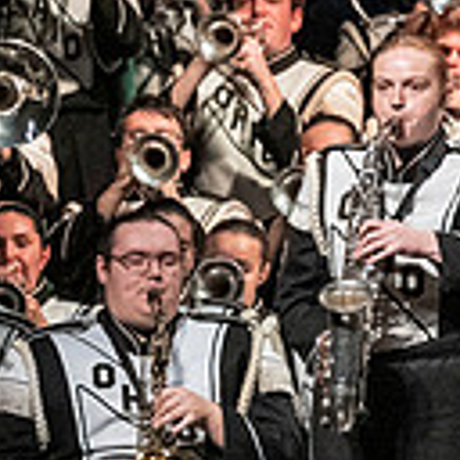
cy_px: 280
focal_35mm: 866
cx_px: 1035
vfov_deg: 2.0
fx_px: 13020
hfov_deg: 2.0
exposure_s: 1/500
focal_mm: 150
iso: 4000
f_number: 4
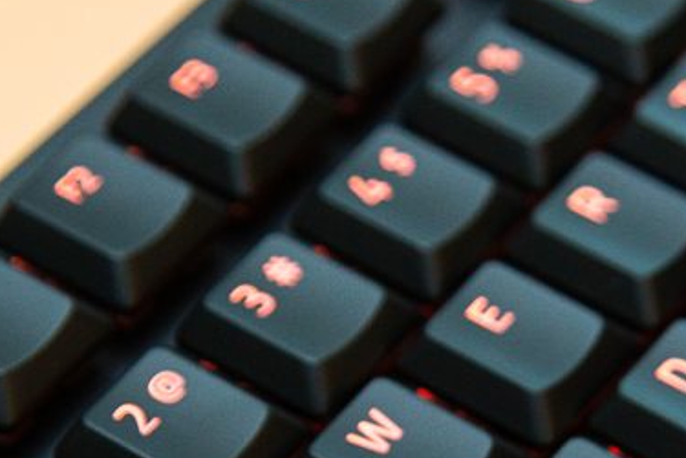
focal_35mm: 232
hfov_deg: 8.8
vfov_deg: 5.9
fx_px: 4421
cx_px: 574
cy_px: 543
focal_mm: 58
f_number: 4
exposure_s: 1/50
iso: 1000
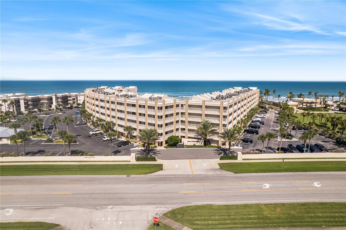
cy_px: 115
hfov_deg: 78.6
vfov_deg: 57.2
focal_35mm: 22
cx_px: 173
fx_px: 211
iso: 100
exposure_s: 1/125
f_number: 2.8
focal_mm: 8.38
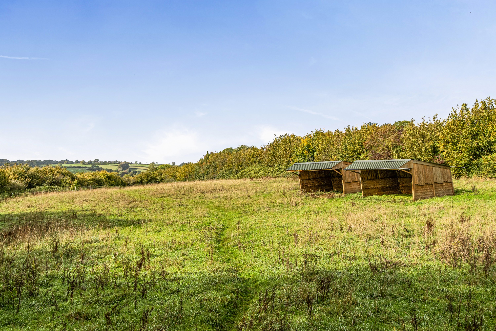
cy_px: 166
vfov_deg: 36.9
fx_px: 496
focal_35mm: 36
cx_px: 248
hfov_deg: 53.1
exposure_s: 1/1250
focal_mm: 24
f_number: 8
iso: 400
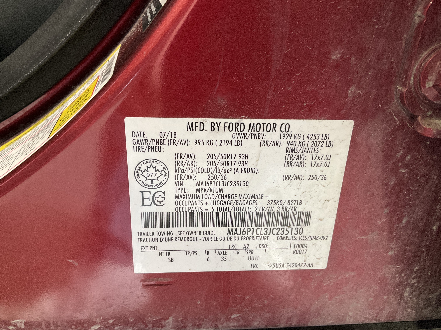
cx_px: 220
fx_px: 369
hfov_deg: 61.7
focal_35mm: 29
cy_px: 165
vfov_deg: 48.2
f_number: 1.8
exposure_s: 1/60
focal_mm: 3
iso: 160
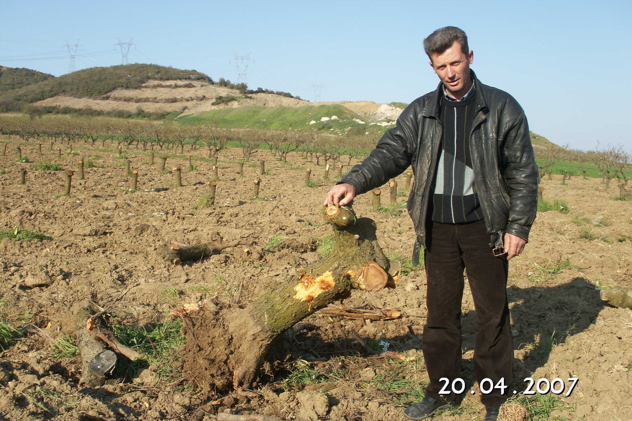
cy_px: 198
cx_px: 315
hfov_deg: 49.6
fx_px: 685
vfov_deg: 34.2
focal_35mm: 39
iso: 50
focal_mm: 7.7
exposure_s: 1/125
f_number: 7.1
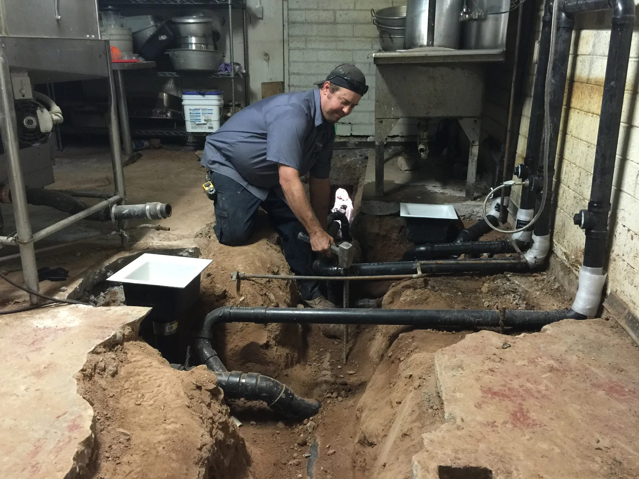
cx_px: 320
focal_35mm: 29
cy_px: 240
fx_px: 535
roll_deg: -2.0
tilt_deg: -18.8
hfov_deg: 61.7
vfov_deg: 48.2
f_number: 2.2
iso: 80
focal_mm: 4.15
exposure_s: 1/4
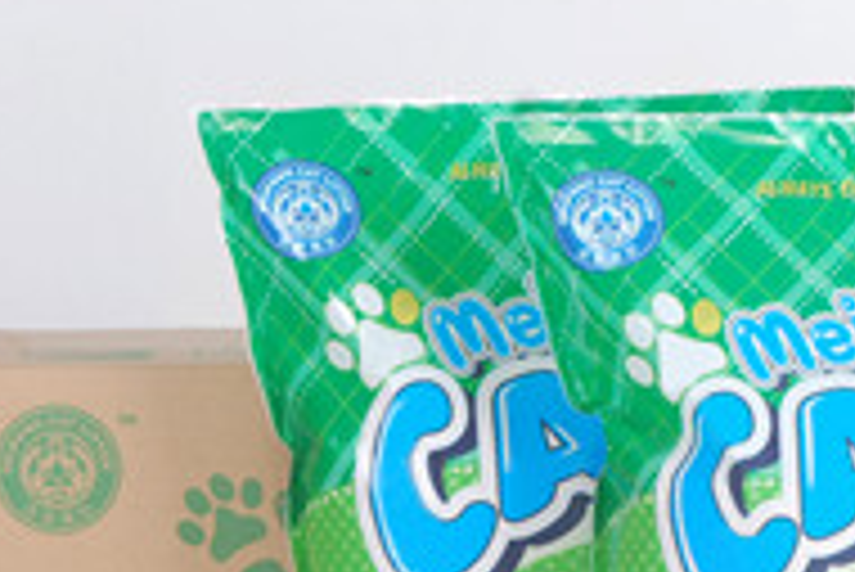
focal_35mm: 126
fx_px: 2995
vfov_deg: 10.9
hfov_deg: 16.2
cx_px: 612
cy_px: 462
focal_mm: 40
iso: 200
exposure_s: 1/125
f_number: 11
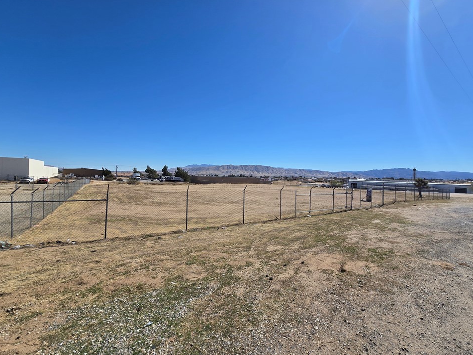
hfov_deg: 102.1
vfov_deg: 85.7
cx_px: 241
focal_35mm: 14
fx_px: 191
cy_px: 177
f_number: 2.2
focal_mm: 2.2
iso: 50
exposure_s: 1/3850
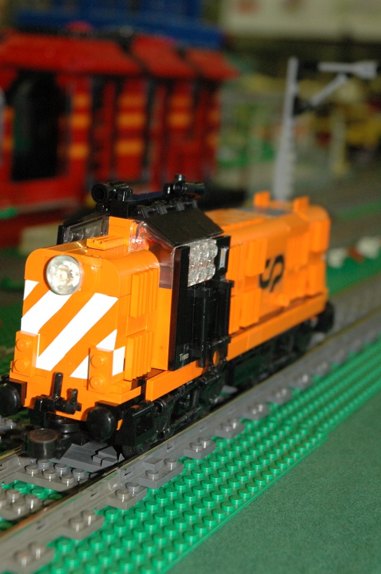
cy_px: 296
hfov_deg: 17.9
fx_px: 1209
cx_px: 188
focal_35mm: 76
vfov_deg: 26.7
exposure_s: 1/25
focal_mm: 46
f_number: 5.6
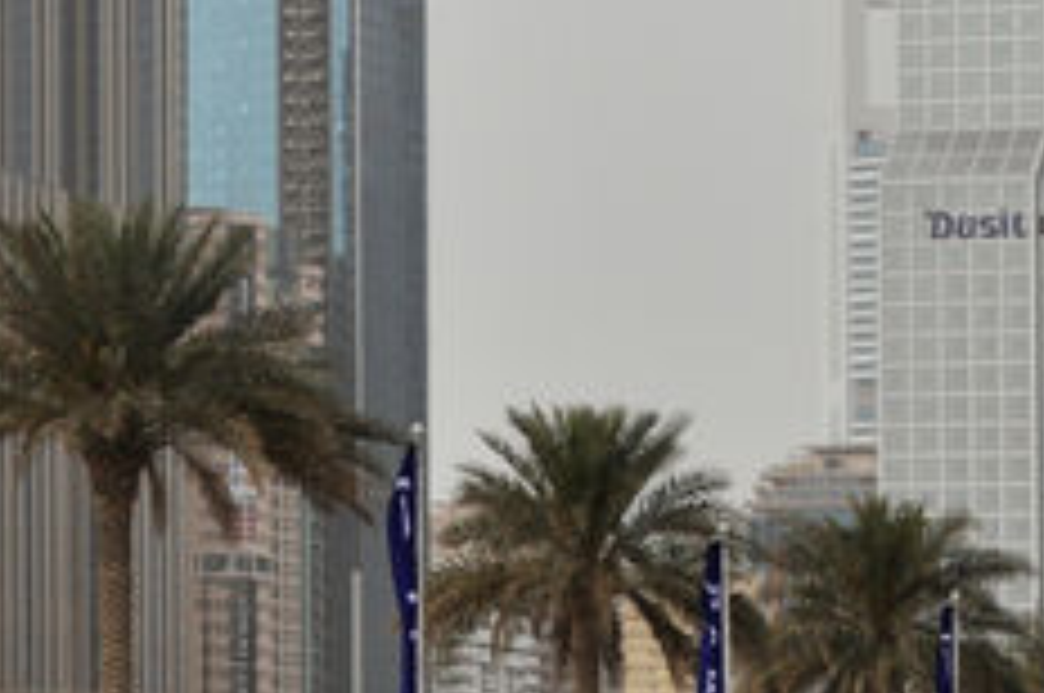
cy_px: 72
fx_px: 5734
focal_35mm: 198
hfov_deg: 10.4
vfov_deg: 6.9
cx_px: 652
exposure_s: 1/1600
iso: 200
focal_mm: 34
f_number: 5
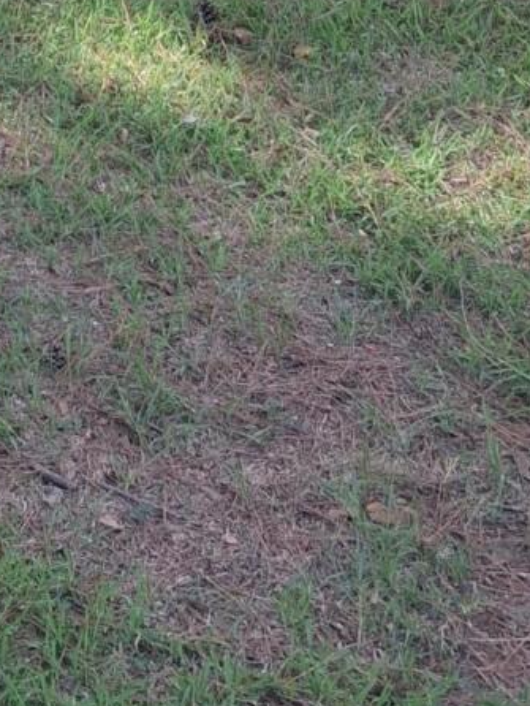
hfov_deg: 12.8
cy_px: -274
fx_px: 2284
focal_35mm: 112
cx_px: -176
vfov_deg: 16.4
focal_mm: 4.69
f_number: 1.8
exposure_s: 1/100
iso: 25
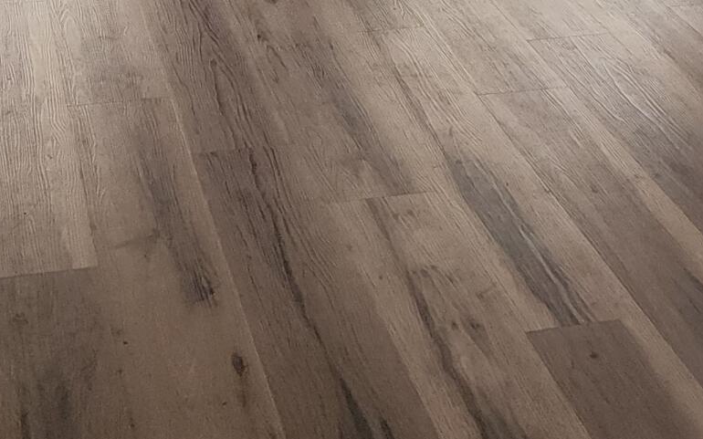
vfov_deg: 12.5
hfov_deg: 21.7
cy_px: -361
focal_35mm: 95
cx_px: 530
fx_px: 1820
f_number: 1.8
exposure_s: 1/40
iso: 100
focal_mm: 6.4
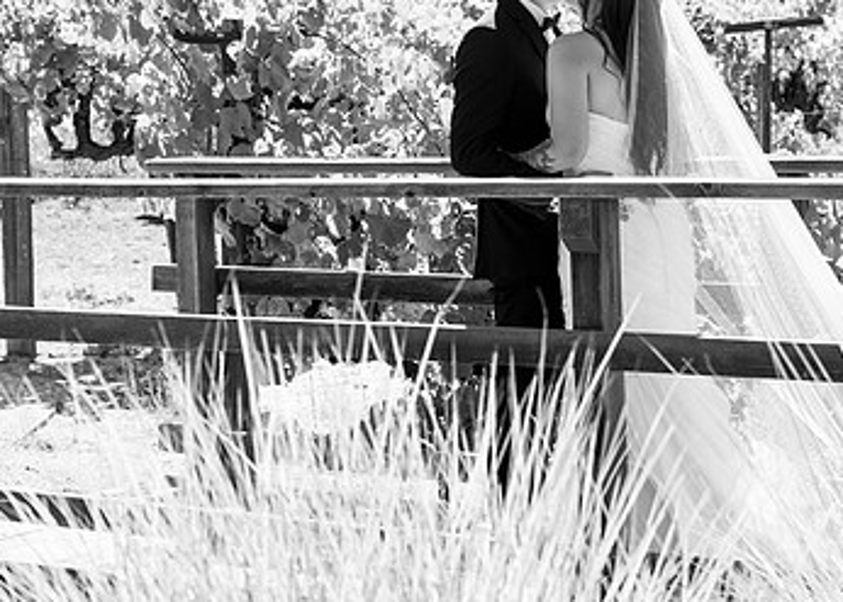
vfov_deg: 13.9
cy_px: 64
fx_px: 2442
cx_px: 536
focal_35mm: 102
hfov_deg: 19.5
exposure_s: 1/500
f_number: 4
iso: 200
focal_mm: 45
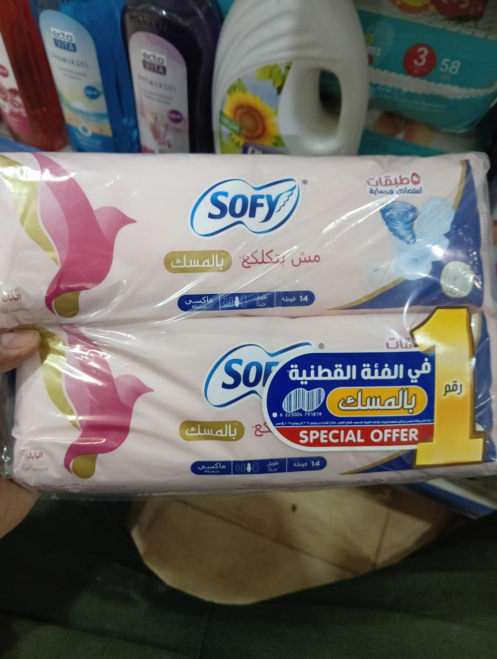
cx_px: 248
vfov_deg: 67.2
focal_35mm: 26
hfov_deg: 53.2
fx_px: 496
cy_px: 330
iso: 640
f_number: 1.8
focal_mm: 4.05
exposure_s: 1/20
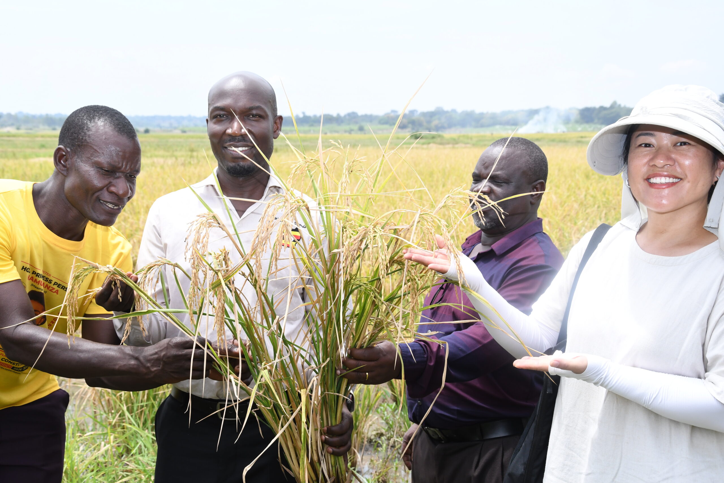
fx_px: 1207
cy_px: 242
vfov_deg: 22.6
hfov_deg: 33.4
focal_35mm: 60
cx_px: 362
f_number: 8
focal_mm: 40
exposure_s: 1/800
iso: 640
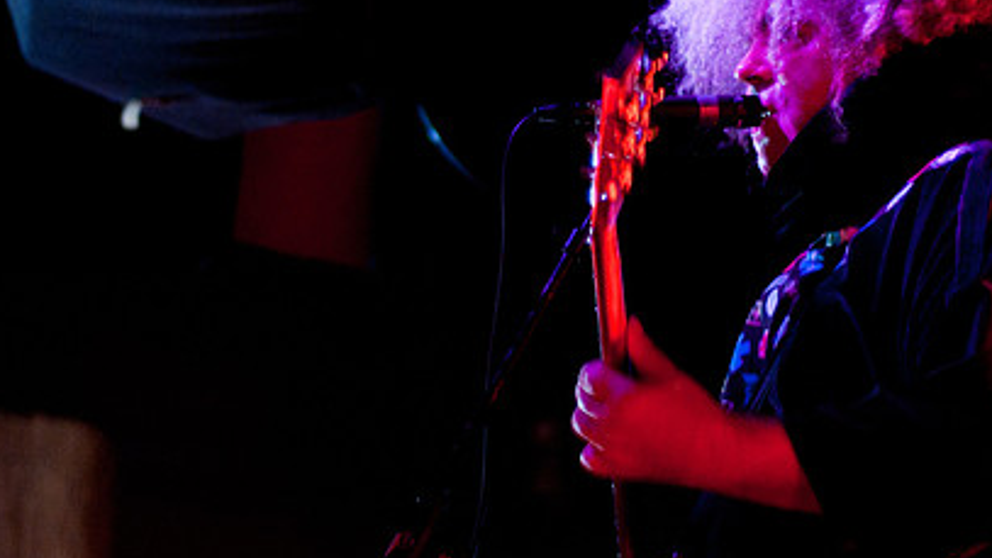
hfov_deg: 19.1
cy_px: 257
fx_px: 2946
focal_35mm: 112
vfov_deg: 10.8
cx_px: 556
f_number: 1.8
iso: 1000
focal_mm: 50
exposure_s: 1/25
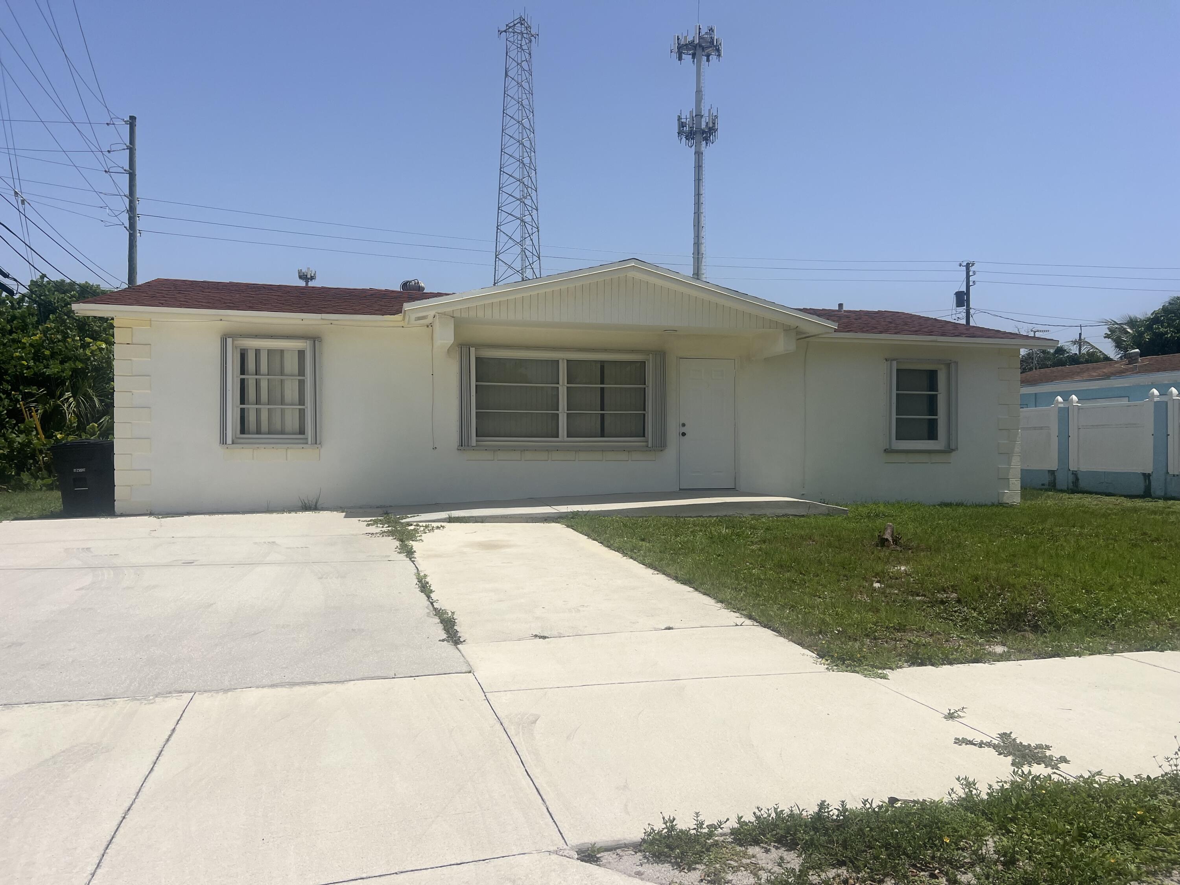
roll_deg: +0.0
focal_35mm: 26
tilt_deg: -2.9
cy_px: 442
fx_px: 886
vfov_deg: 53.1
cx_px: 590
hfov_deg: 67.3
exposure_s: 1/10309
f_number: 1.5
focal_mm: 5.7
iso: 50
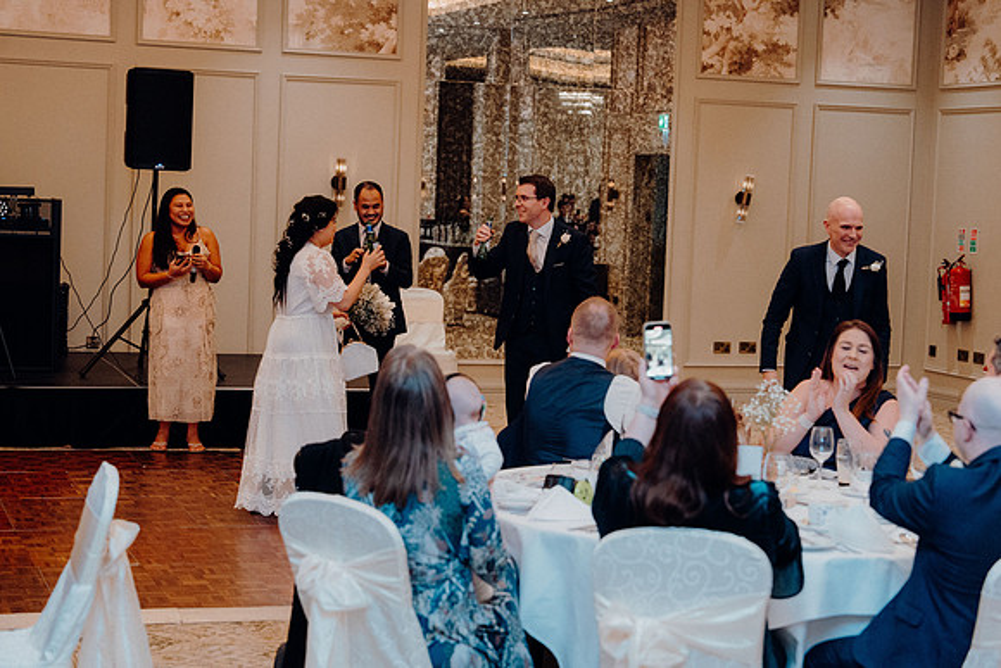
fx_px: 1947
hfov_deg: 28.8
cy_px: 334
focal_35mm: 70
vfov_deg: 19.5
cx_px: 500
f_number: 3.5
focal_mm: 70
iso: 3200
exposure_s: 1/160
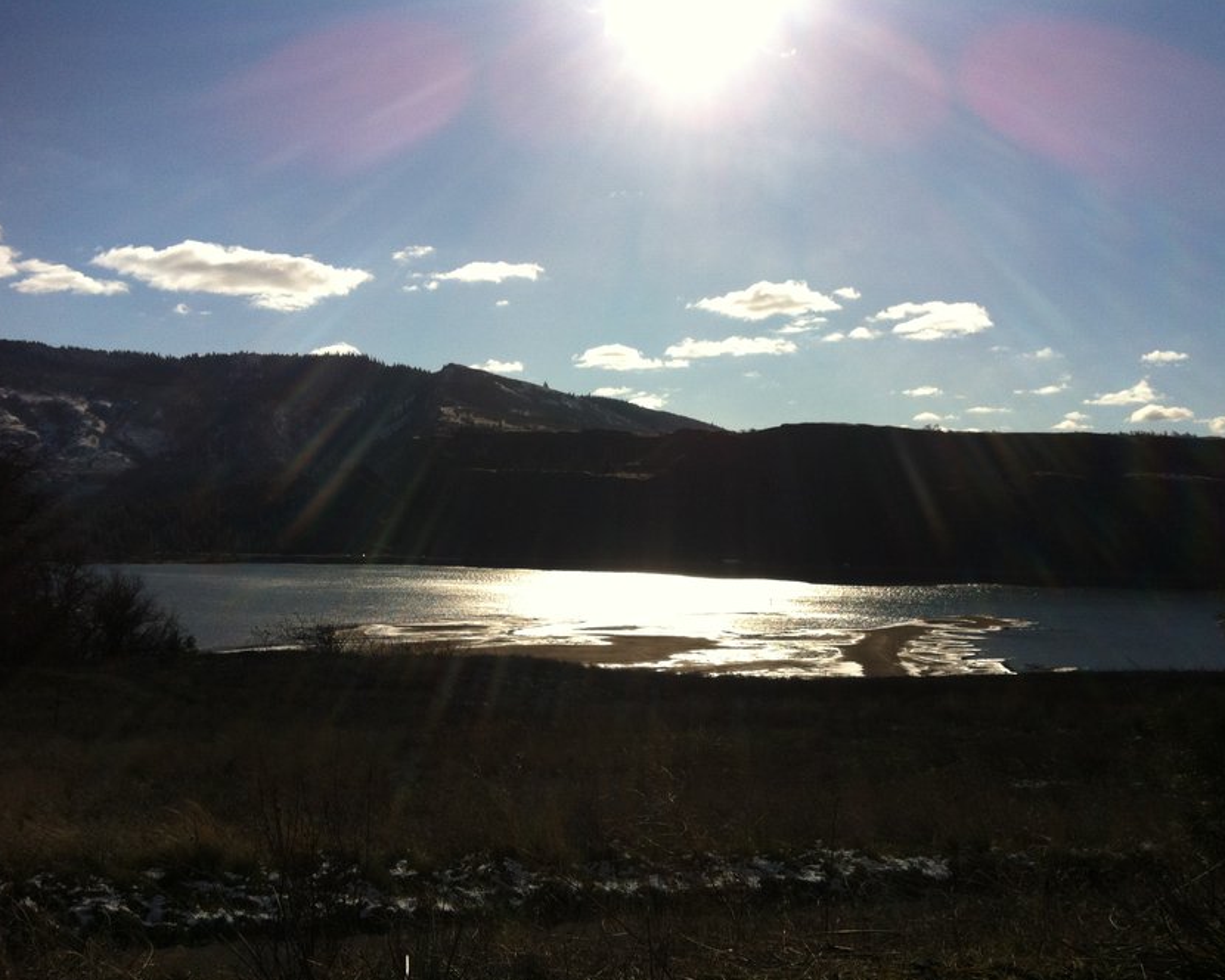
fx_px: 1341
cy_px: 494
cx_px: 652
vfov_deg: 40.1
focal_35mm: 37
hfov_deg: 49.1
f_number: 2.8
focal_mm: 3.85
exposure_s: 1/3771
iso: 80
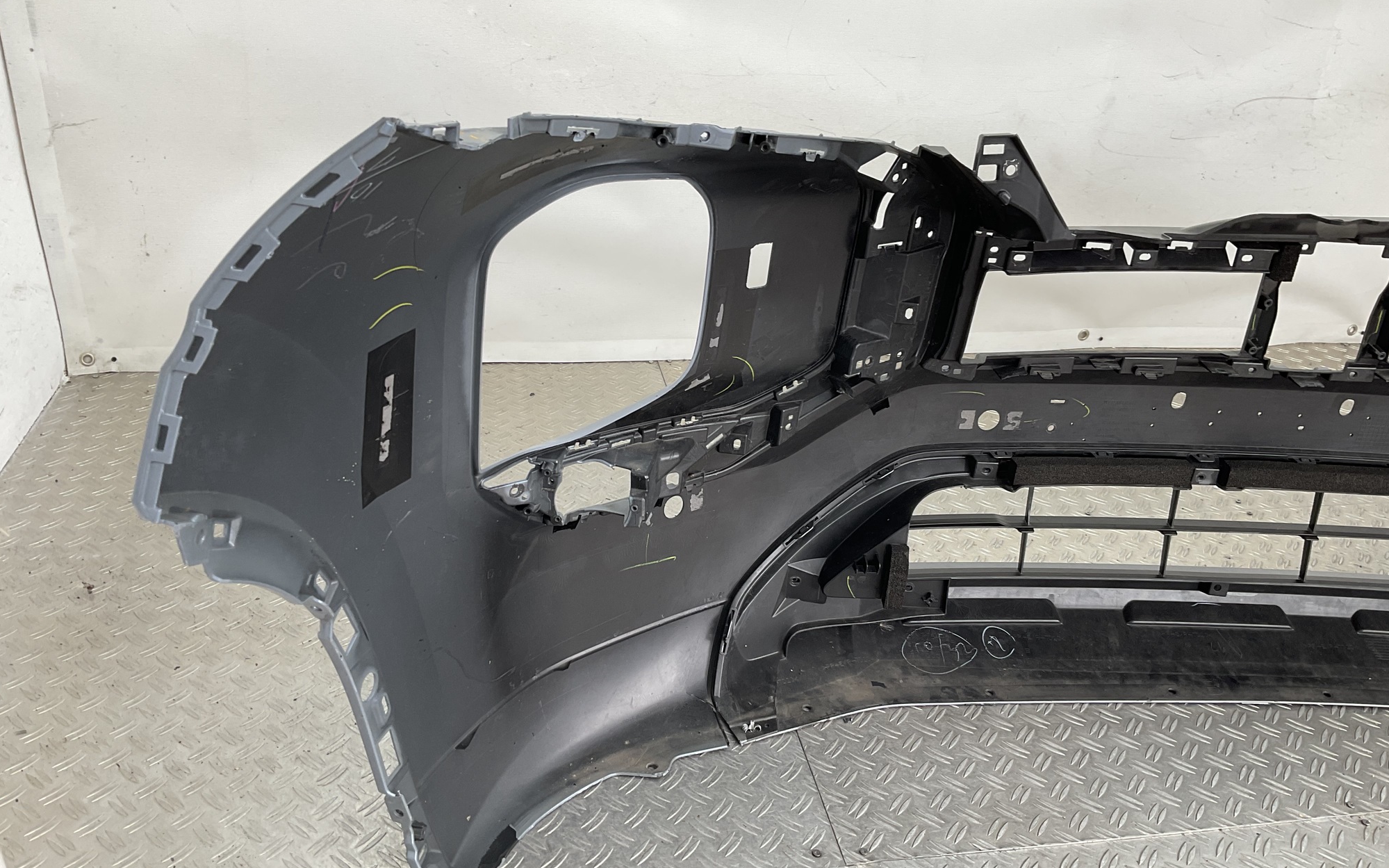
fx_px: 1173
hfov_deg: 61.2
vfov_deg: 40.6
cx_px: 696
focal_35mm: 31
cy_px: 451
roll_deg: -7.0
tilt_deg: -27.0
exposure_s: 1/100
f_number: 1.8
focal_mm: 3
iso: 25
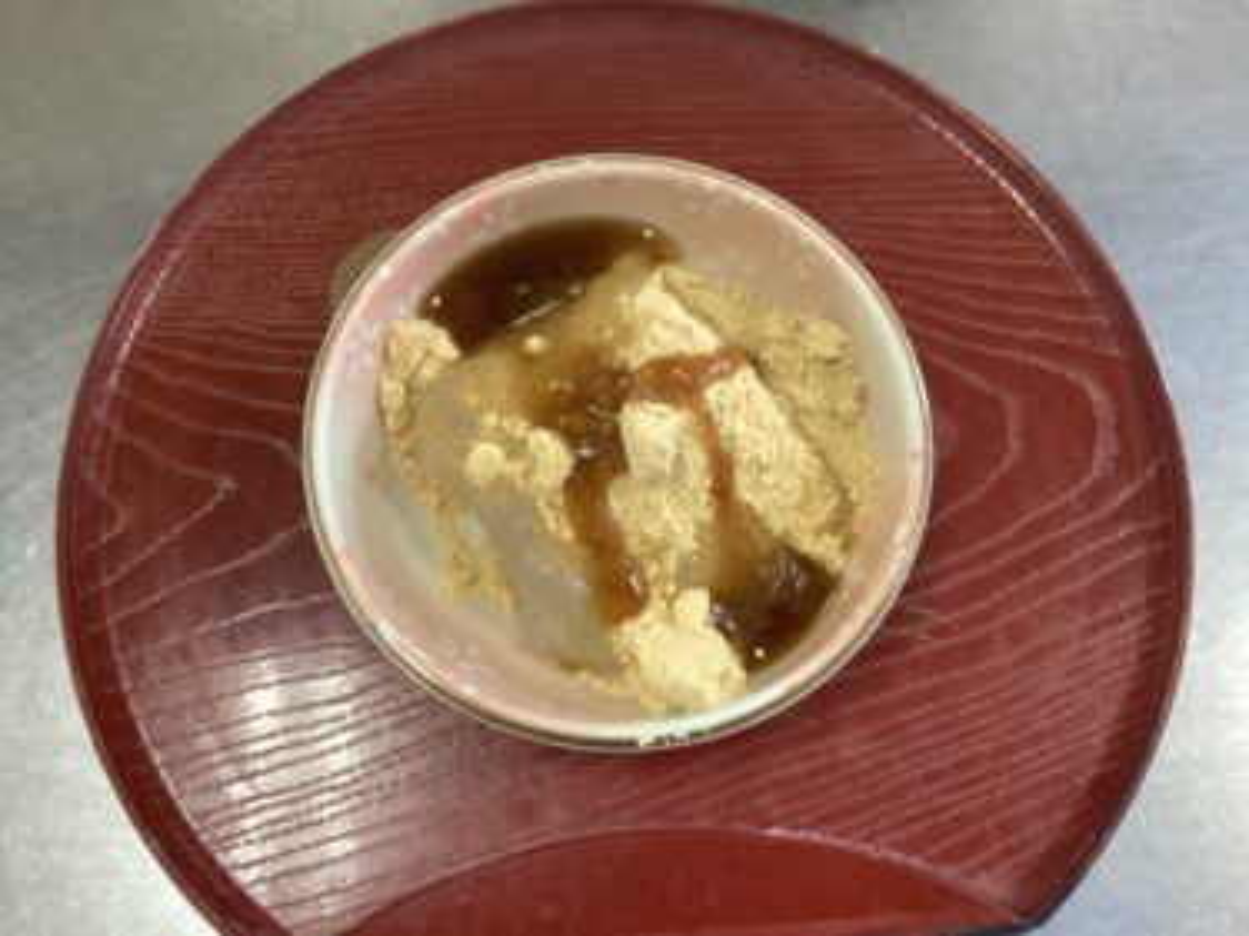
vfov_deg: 45.4
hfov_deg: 58.4
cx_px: 624
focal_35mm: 31
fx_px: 1118
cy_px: 468
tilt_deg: -75.5
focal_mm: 3.3
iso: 320
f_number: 2.4
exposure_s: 1/60
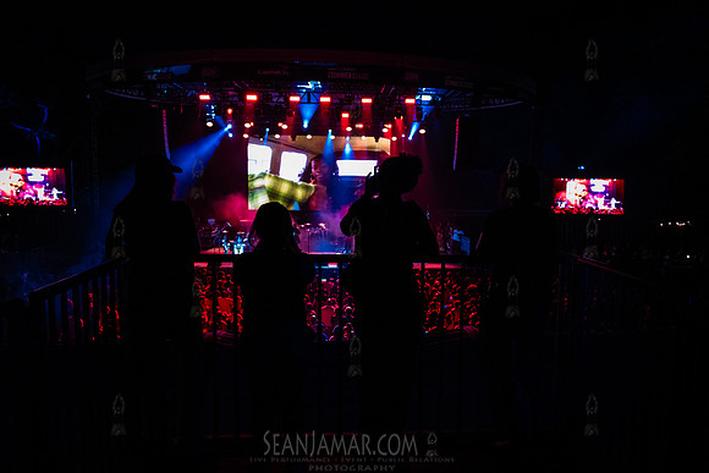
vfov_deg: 37.9
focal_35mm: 35
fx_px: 689
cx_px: 394
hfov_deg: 54.4
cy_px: 256
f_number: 4
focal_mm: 31
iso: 3200
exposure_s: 1/250
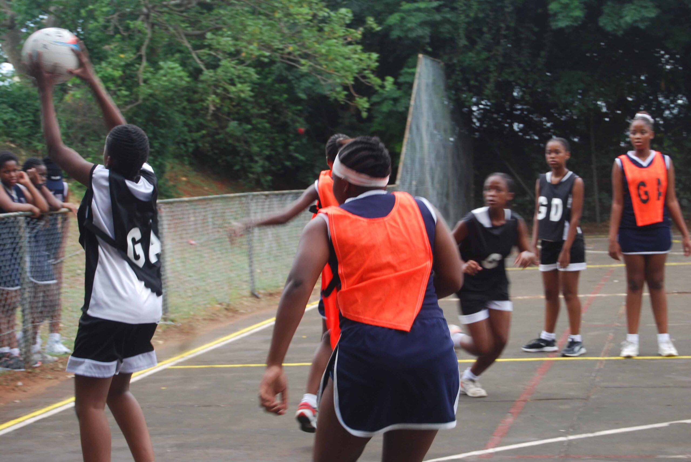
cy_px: 231
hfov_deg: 24.6
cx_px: 346
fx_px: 1586
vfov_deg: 16.6
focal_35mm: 82
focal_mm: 55
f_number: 5.6
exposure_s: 1/60
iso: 200
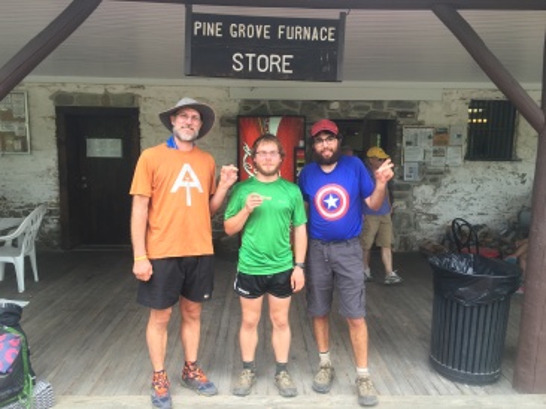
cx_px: 273
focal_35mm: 29
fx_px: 457
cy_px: 204
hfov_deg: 61.7
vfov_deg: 48.2
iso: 25
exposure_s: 1/40
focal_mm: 4.15
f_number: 2.2
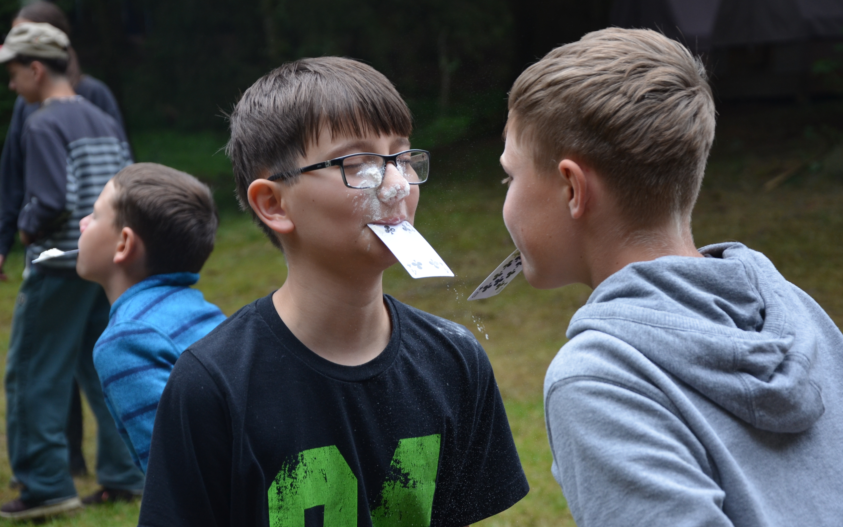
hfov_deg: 21.9
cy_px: 259
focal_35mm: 95
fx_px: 2183
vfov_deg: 13.8
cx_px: 420
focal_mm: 62
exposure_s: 1/400
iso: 400
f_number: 5.3
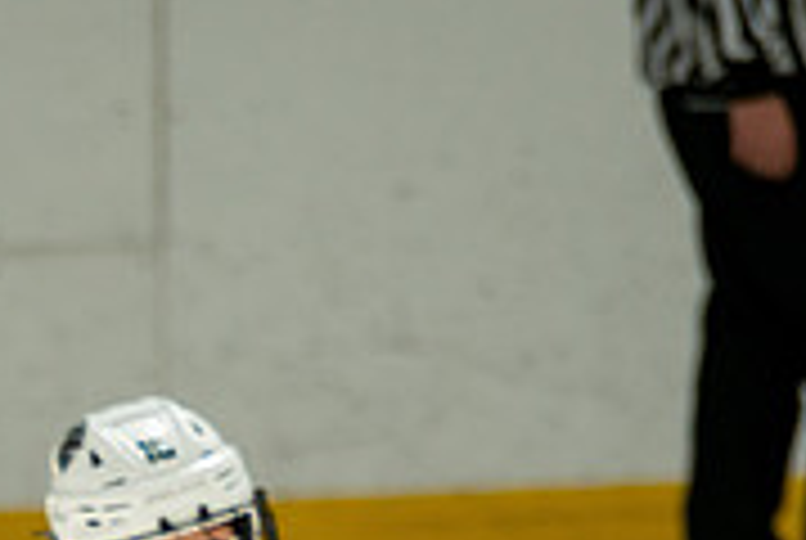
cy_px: 826
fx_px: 17918
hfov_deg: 2.6
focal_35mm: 799
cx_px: 126
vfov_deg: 1.7
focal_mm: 247
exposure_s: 1/5000
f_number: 3.2
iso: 1600
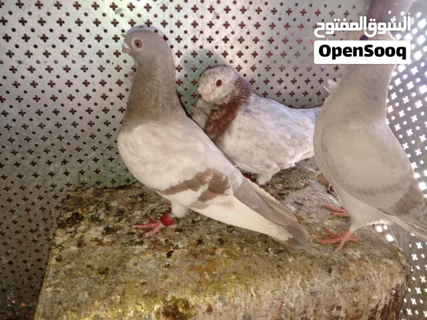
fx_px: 333
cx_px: 214
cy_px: 160
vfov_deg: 51.4
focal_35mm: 27
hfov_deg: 65.3
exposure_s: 1/33.3
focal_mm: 4.09
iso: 226
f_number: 1.6
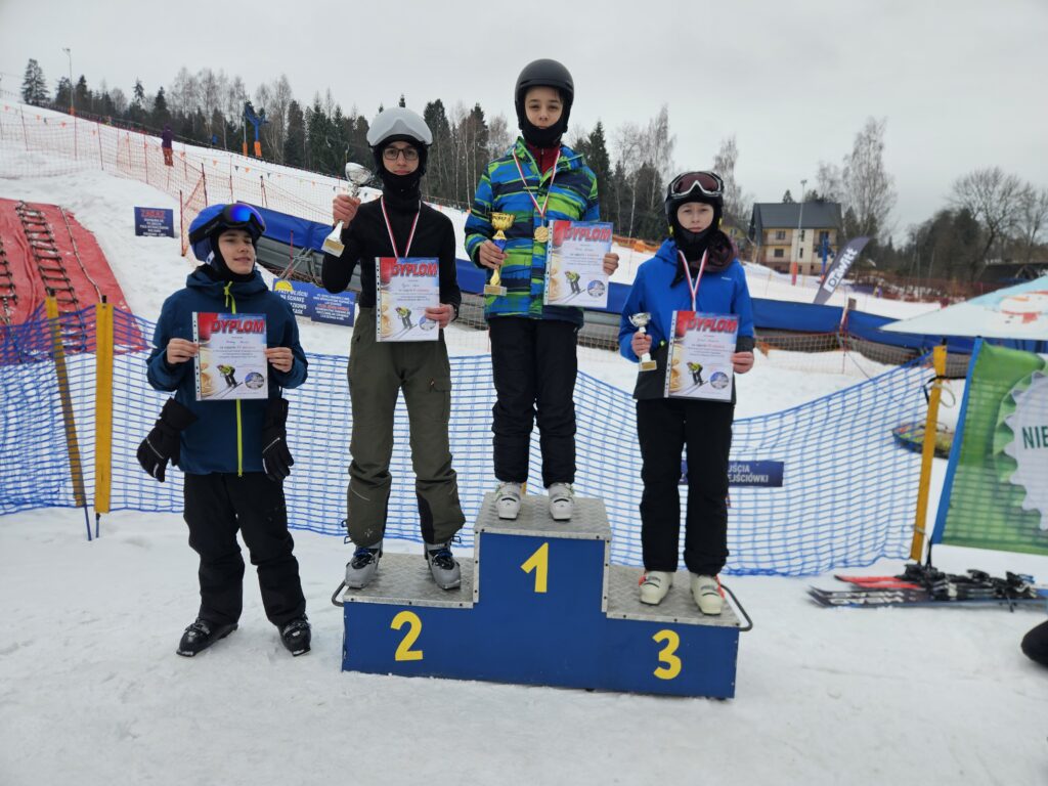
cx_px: 524
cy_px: 393
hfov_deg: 73.9
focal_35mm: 23
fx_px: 696
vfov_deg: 58.9
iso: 25
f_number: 1.8
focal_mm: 5.4
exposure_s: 1/709
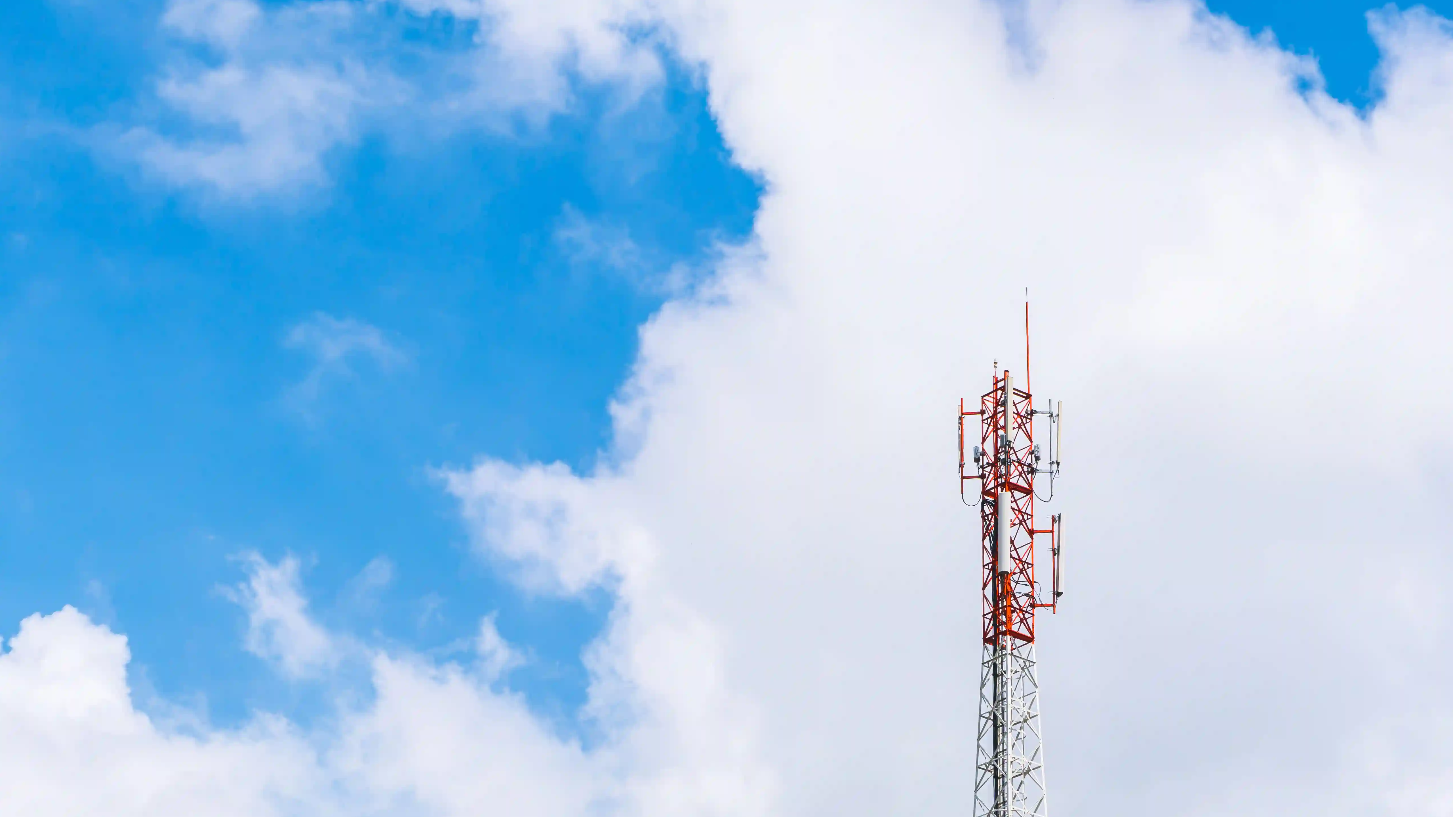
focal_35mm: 111
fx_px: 4277
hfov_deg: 19.3
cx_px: 730
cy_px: 480
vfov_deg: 10.9
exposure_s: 1/640
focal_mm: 70
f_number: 10
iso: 100
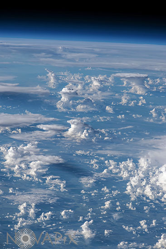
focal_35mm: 400
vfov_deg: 5.2
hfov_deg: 3.4
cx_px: 83
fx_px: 2770
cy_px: 124
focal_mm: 400
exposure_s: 1/1000
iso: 200
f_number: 8
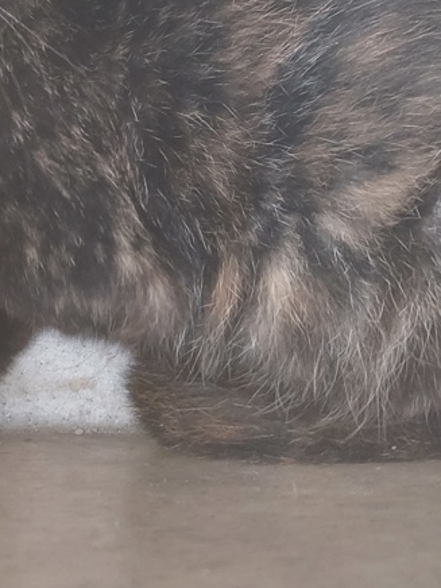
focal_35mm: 61
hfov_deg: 24.0
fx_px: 1036
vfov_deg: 31.4
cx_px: 171
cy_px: 197
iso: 400
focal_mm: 3.86
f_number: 1.8
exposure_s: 1/25
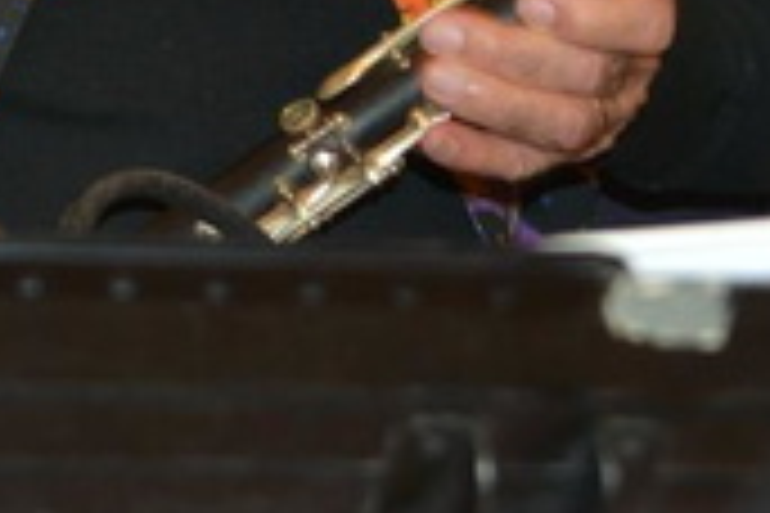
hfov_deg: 10.4
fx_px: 3957
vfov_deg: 7.1
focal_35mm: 185
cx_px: -630
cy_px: -630
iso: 800
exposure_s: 1/60
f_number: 4
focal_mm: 40
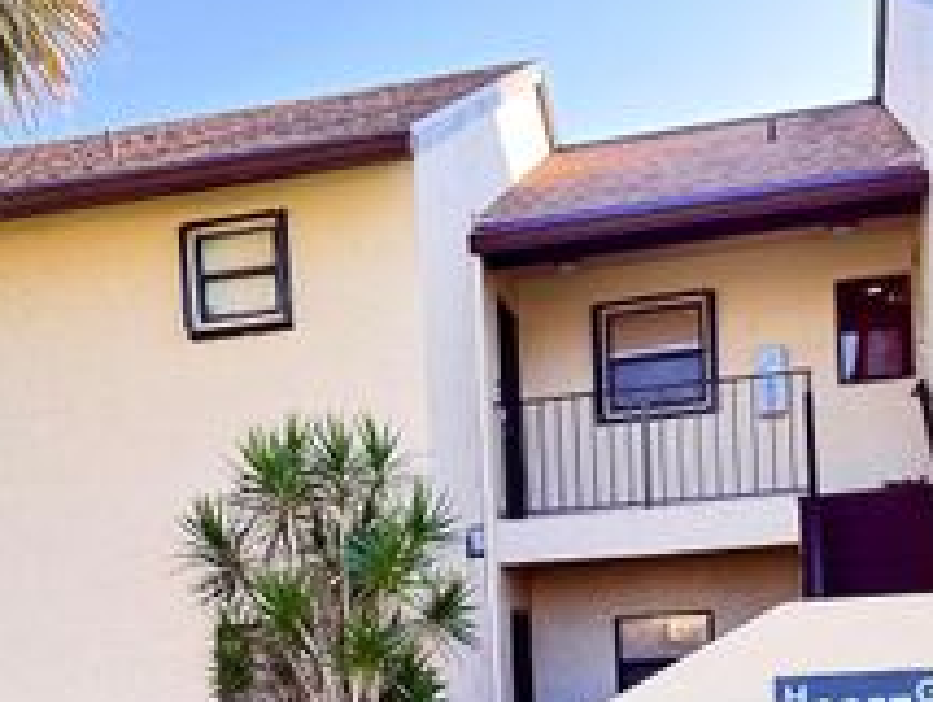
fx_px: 1511
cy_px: 709
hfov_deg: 34.0
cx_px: 318
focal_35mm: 56
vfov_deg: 24.9
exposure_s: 1/209
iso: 80
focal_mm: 6.76
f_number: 1.78
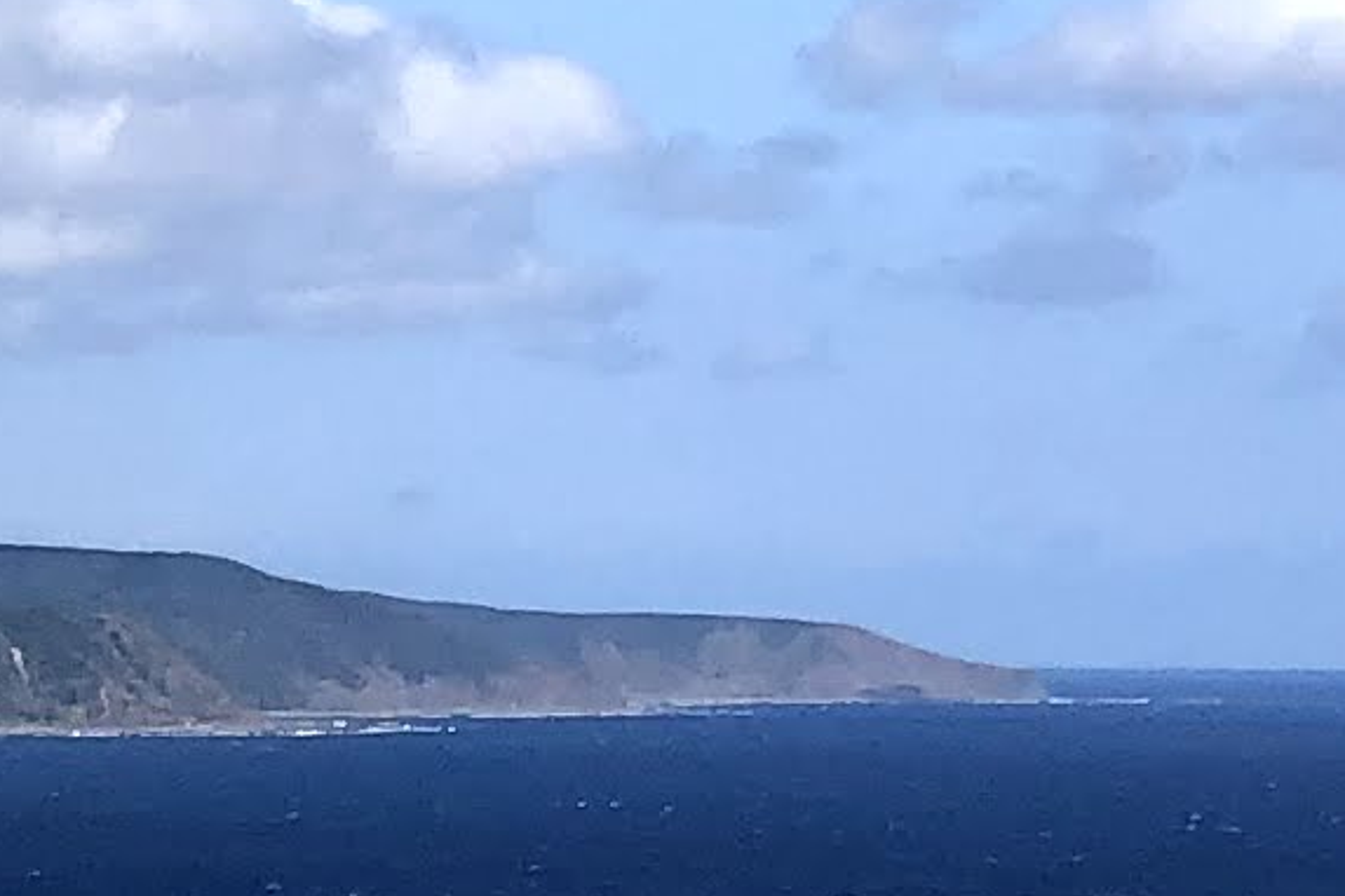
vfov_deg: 6.5
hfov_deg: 9.3
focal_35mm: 205
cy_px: 1806
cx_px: -1519
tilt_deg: -7.1
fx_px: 7658
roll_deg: +0.7
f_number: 1.8
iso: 20
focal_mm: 4
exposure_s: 1/2667
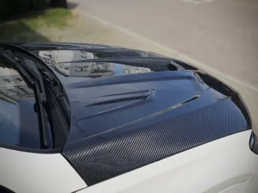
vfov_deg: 40.7
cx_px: 129
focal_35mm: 35
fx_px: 261
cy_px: 96
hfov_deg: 52.6
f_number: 1.4
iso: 50
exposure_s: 1/2847
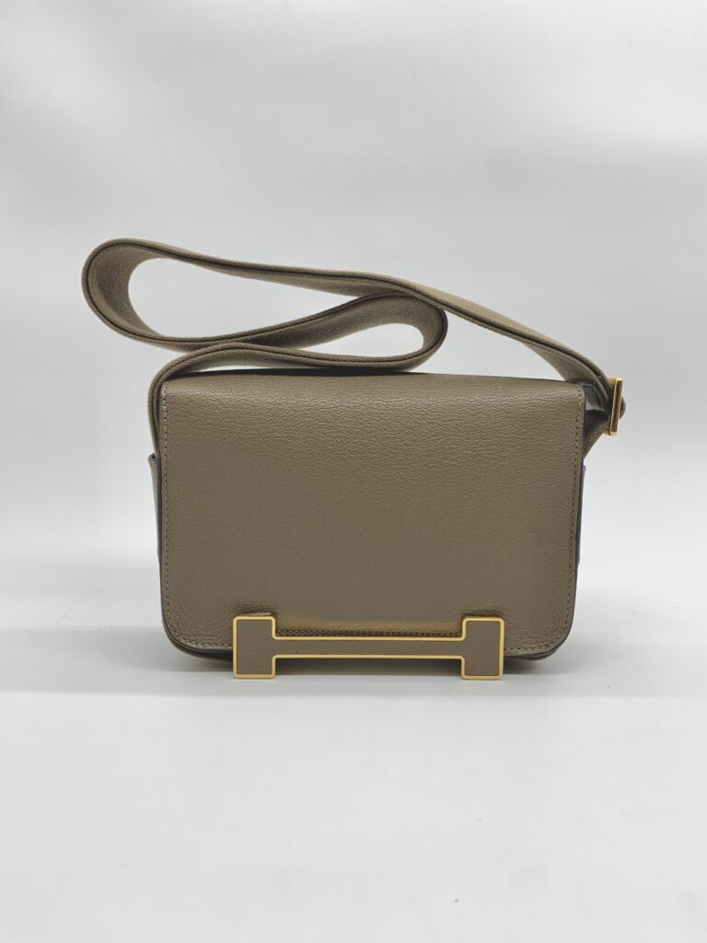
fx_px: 708
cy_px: 472
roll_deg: +0.2
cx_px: 354
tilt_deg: -8.0
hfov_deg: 53.1
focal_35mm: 26
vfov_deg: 67.3
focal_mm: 4.25
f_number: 1.8
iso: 25
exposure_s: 1/110
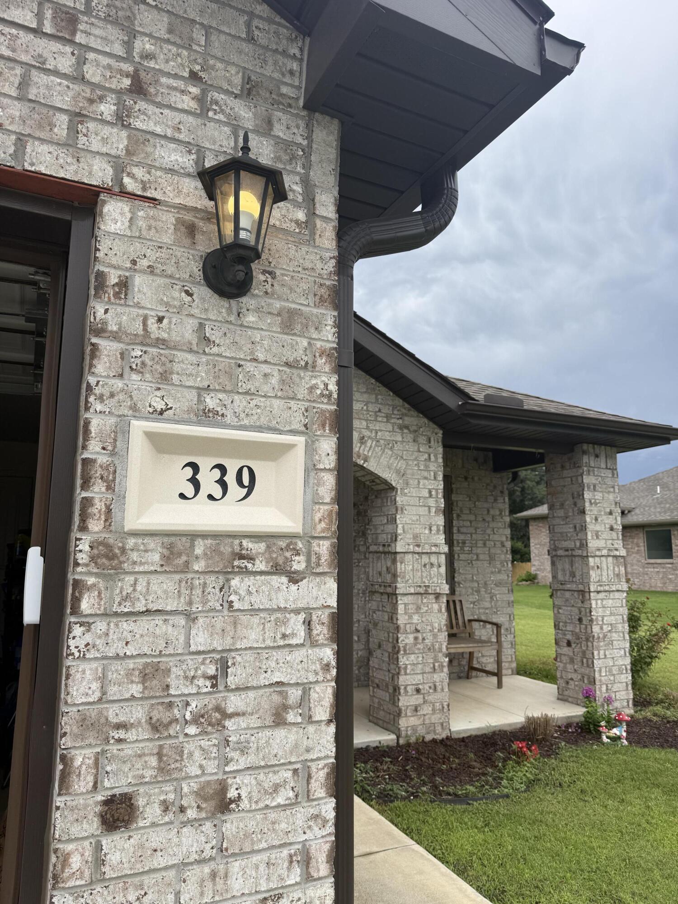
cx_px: 339
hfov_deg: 56.8
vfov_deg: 71.6
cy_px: 452
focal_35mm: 24
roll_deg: -0.3
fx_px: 627
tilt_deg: +10.1
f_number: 1.78
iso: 80
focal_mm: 6.76
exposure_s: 1/2611
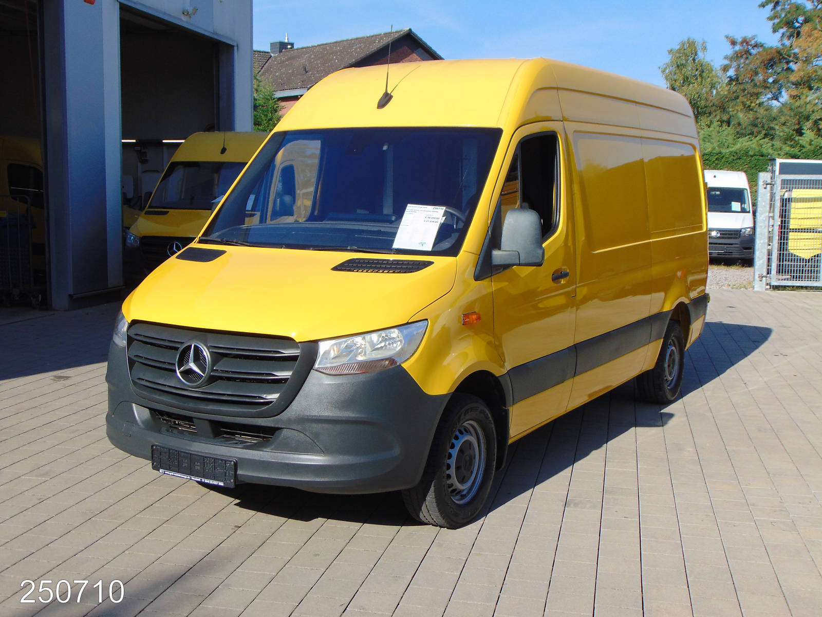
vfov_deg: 34.3
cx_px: 411
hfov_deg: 44.8
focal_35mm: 42
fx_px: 997
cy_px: 308
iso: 80
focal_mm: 7.6
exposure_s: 1/1000
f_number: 3.3
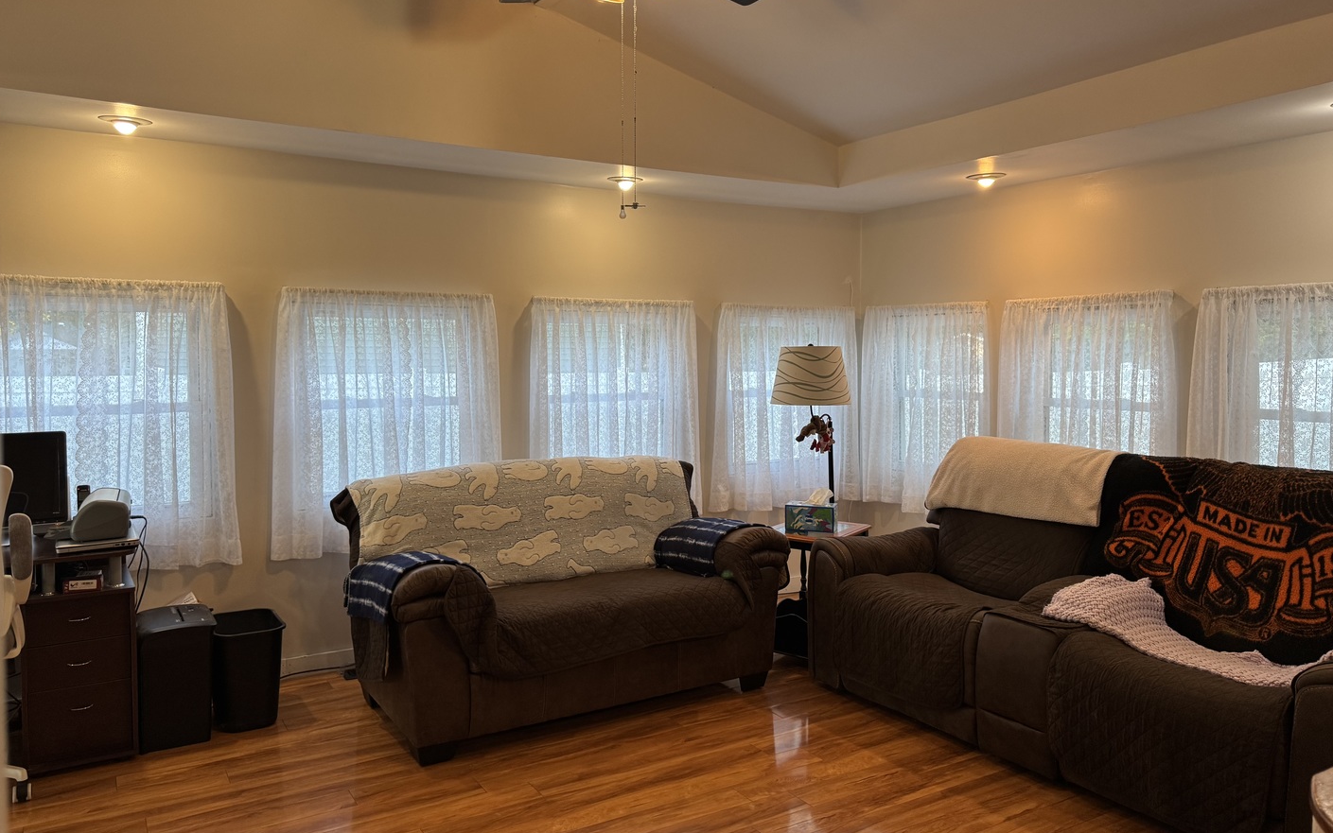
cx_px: 666
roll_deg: -0.3
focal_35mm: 26
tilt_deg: -2.7
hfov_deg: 70.4
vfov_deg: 47.6
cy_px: 380
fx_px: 945
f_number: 1.78
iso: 160
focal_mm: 6.76
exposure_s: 1/60
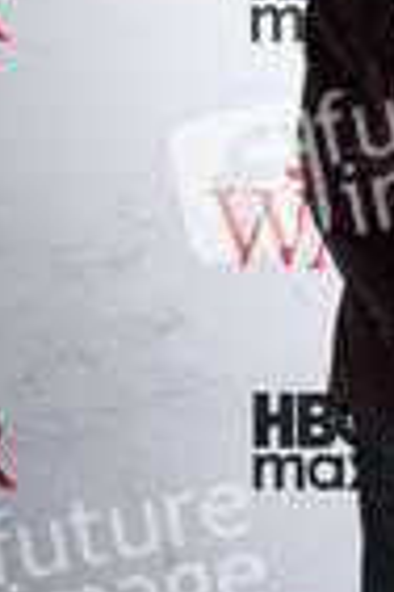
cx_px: 507
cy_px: 374
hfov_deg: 10.7
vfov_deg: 16.4
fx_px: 2052
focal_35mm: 125
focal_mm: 44
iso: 640
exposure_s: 1/200
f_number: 6.3
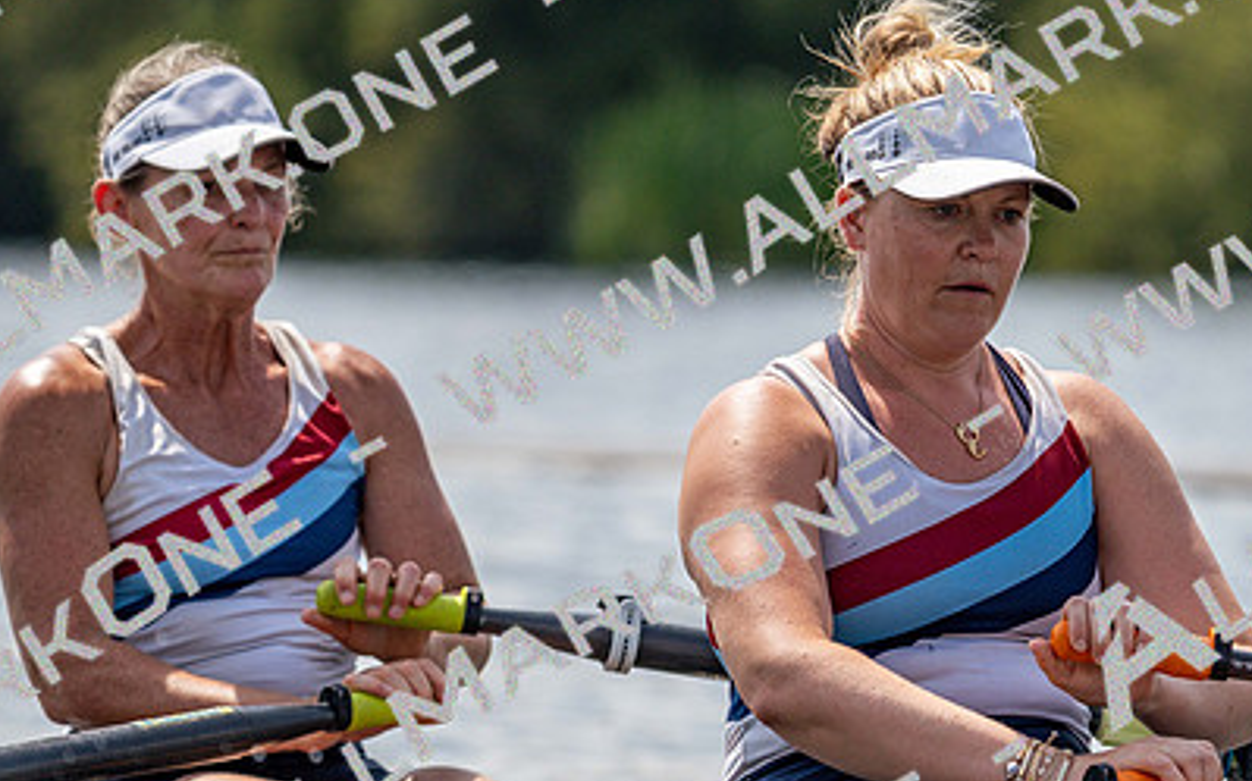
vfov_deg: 2.9
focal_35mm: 458
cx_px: 825
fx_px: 15621
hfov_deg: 4.6
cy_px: 434
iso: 200
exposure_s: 1/1600
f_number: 6.3
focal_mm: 309
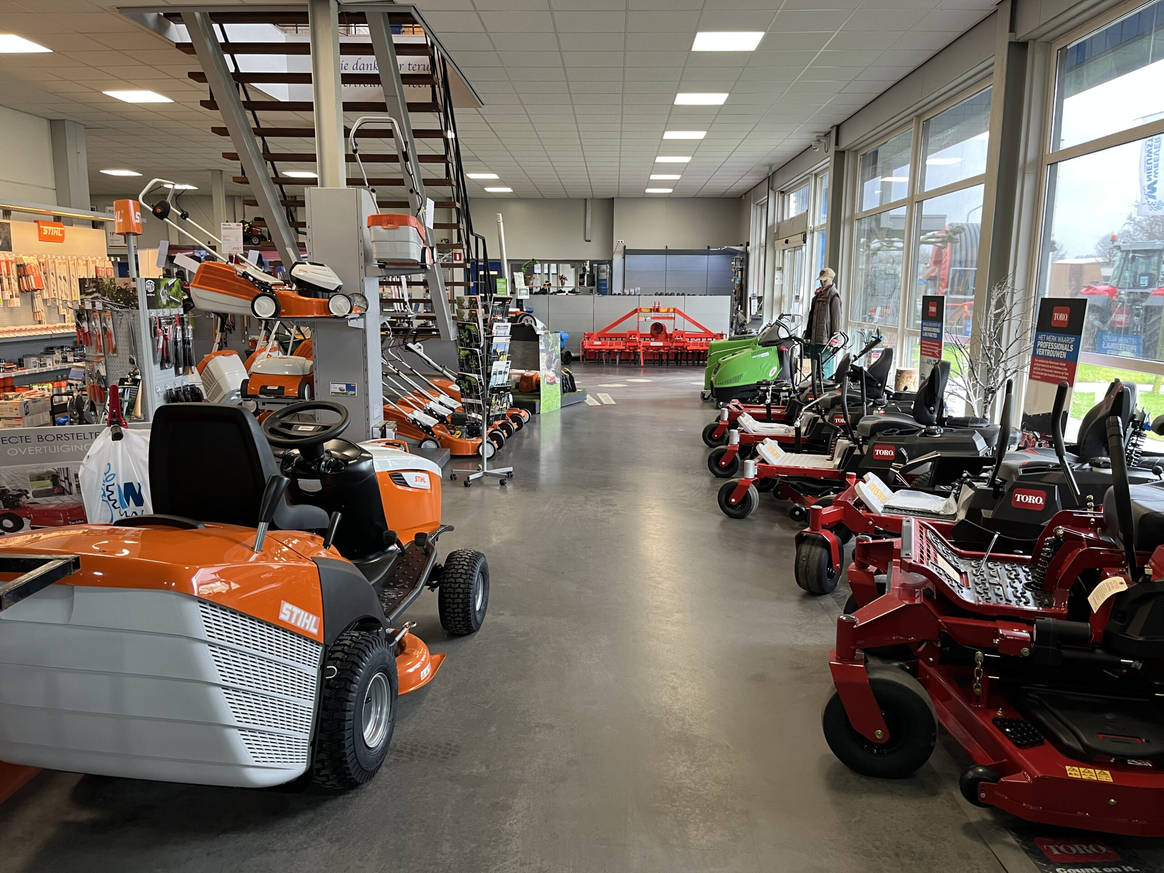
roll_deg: +0.0
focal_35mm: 26
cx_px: 582
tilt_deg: -10.6
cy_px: 436
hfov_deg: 67.3
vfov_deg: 53.1
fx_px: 874
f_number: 1.6
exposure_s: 1/50
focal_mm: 5.1
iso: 80
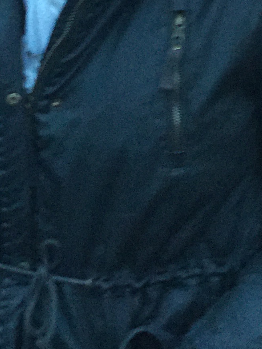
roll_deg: +1.5
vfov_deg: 16.5
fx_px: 1171
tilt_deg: -16.8
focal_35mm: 116
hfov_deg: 12.8
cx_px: 142
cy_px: -20
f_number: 2.4
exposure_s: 1/15
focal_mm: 3.3
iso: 250
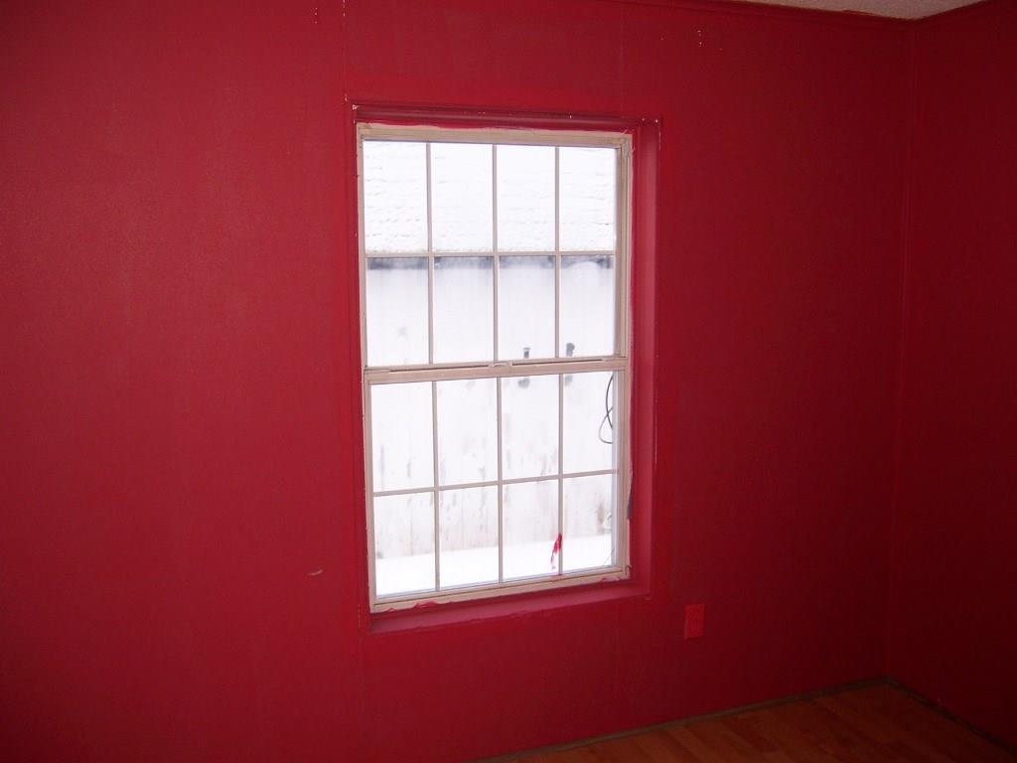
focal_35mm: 33
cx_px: 508
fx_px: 970
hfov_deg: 55.4
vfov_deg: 42.9
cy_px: 382
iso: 80
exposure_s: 1/60
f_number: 2.8
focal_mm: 5.5
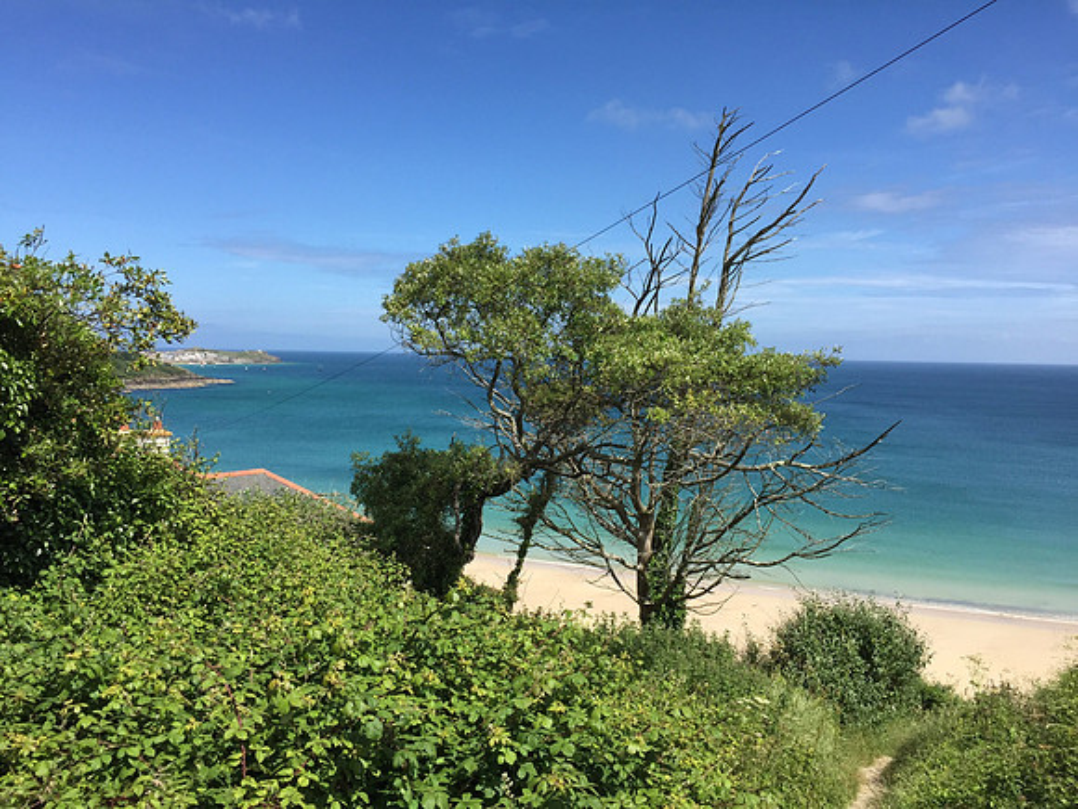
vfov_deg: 48.2
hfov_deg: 61.7
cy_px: 404
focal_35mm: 29
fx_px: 903
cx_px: 539
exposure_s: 1/1883
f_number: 2.2
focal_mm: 4.15
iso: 32
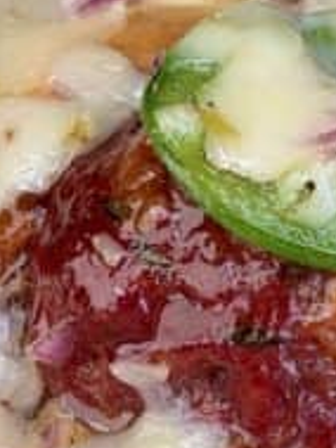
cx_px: -175
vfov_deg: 7.6
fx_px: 3361
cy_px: 284
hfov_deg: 5.7
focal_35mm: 260
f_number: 1.78
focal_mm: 6.76
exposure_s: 1/646
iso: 64
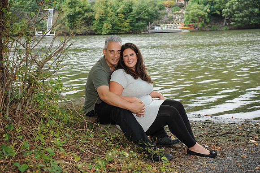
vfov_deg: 24.6
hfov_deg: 36.3
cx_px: 130
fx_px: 397
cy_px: 86
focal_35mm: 55
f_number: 6.3
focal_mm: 55
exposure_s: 1/250
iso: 500
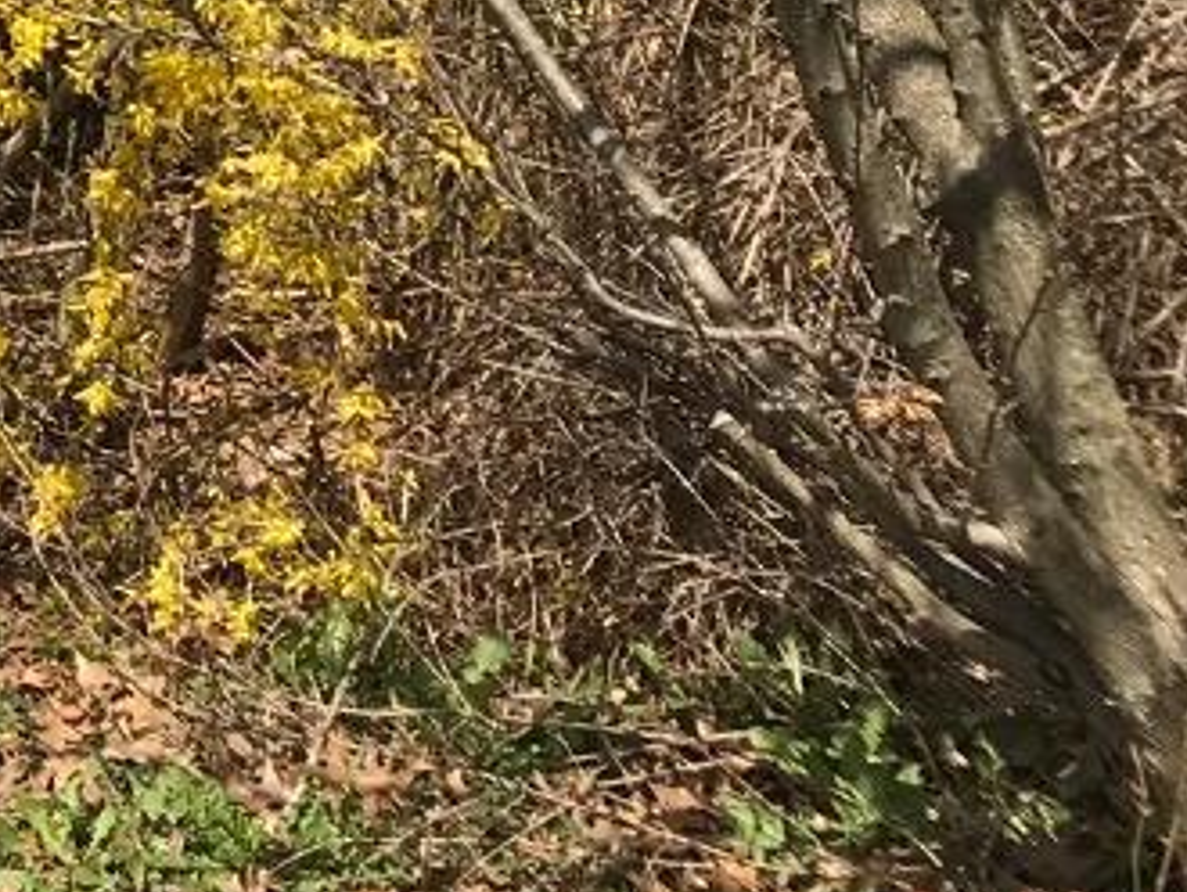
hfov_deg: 14.7
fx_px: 4186
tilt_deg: -1.2
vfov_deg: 11.6
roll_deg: -1.0
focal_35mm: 122
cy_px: -507
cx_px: -755
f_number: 1.8
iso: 20
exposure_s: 1/2336
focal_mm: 3.99
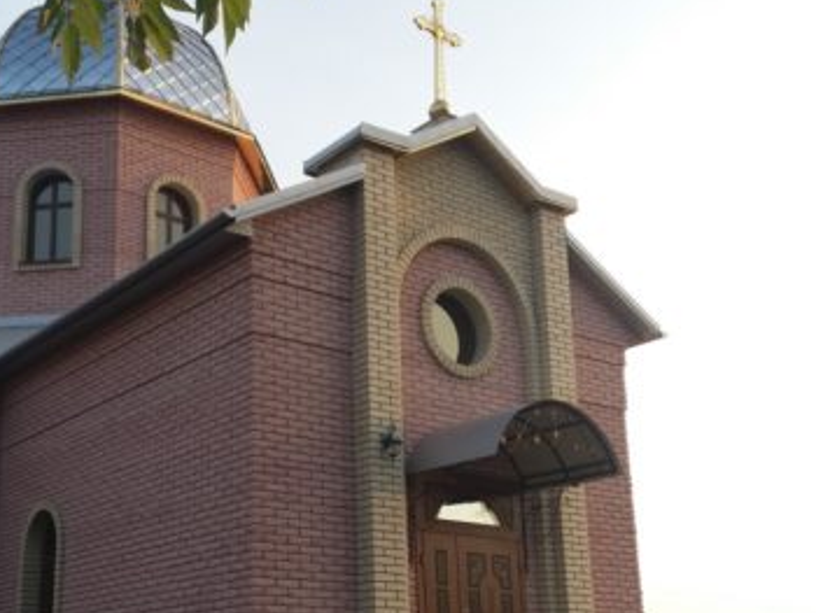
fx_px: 1132
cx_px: 298
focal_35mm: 48
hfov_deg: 39.3
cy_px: 422
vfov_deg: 30.0
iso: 64
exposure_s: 1/342
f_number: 1.9
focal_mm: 3.7
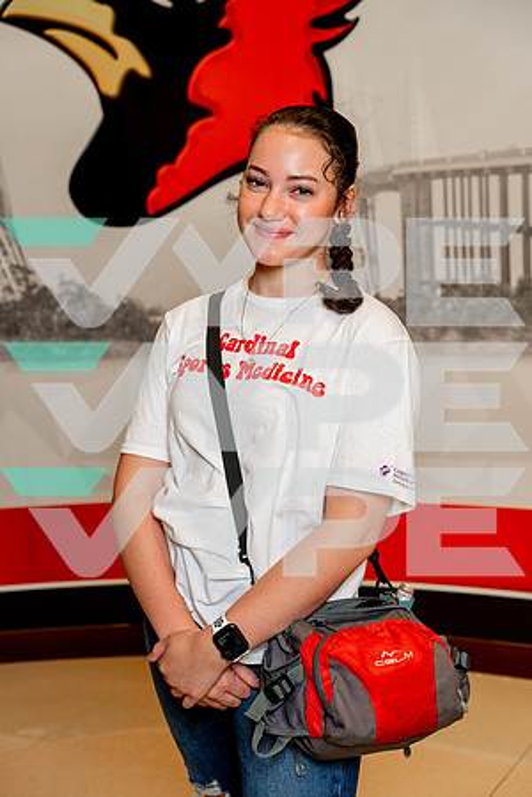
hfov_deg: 23.4
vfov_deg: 34.5
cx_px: 266
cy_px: 398
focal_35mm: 58
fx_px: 1286
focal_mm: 58
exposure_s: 1/250
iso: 400
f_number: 4.5
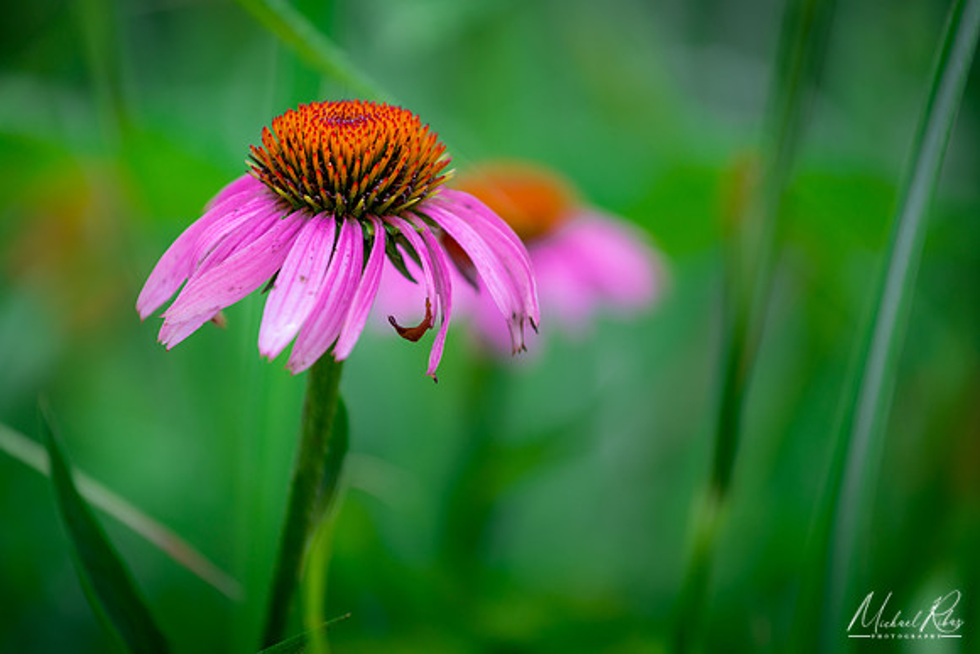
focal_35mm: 185
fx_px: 5037
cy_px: 327
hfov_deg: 11.1
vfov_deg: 7.4
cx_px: 490
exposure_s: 1/45
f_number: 4
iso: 100
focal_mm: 185
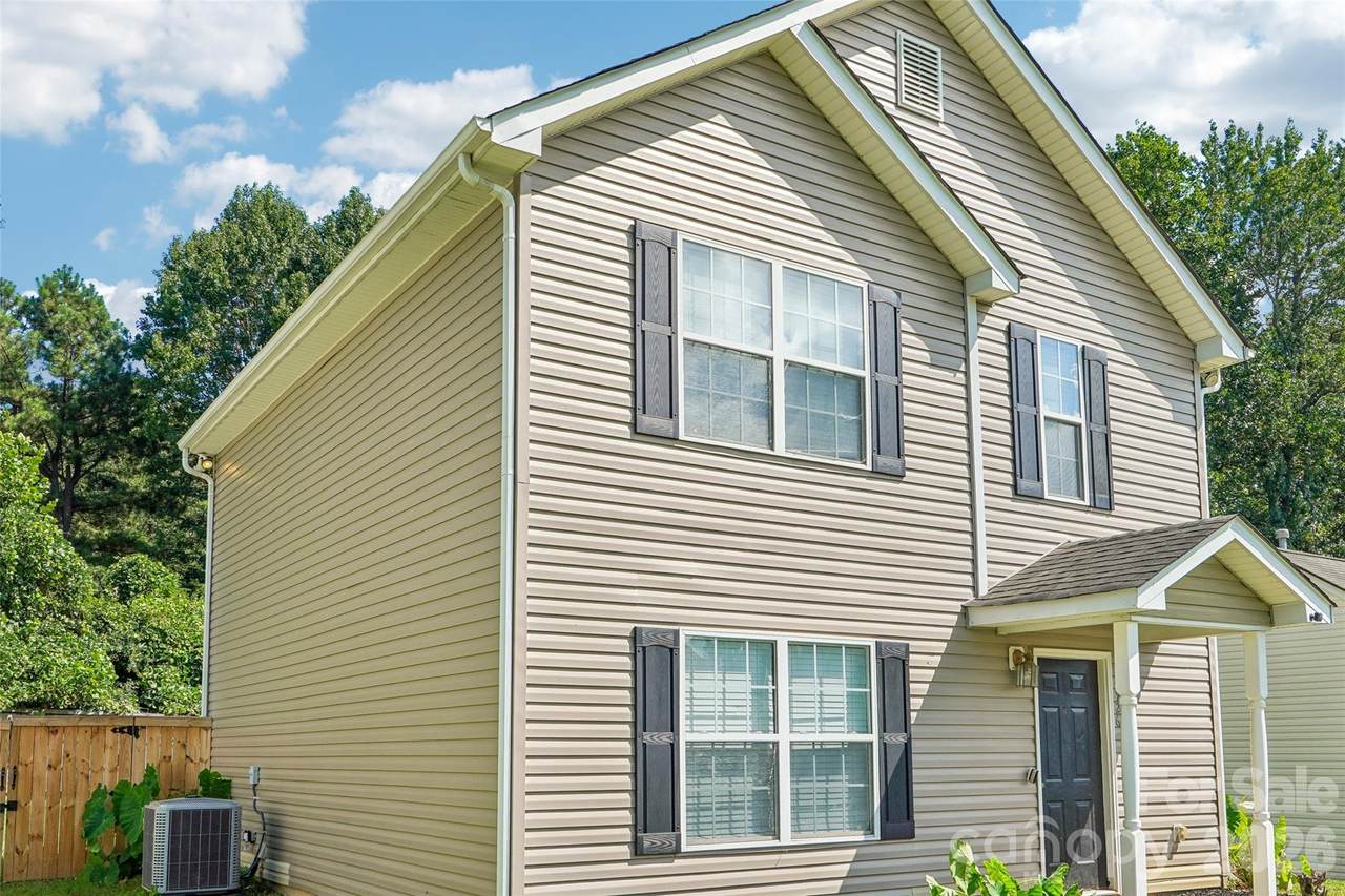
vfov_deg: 43.6
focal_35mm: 30
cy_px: 448
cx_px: 672
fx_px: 1121
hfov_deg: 61.9
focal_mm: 20
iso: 100
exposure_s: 1/200
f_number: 8
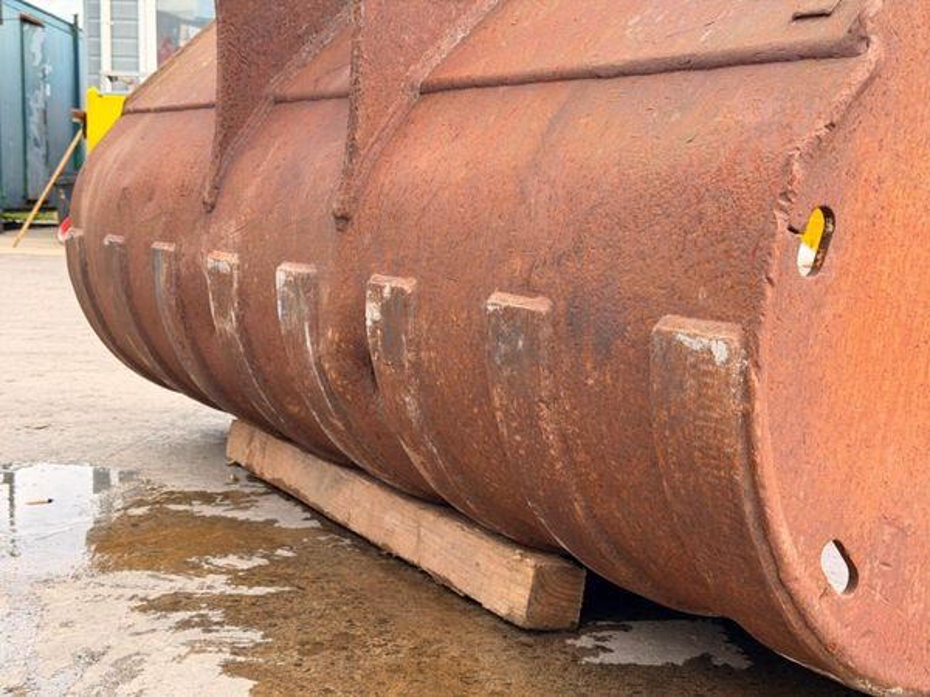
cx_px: 465
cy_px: 348
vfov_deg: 30.3
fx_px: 1290
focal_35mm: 48
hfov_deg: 39.7
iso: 80
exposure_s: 1/669
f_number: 1.78
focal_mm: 6.76
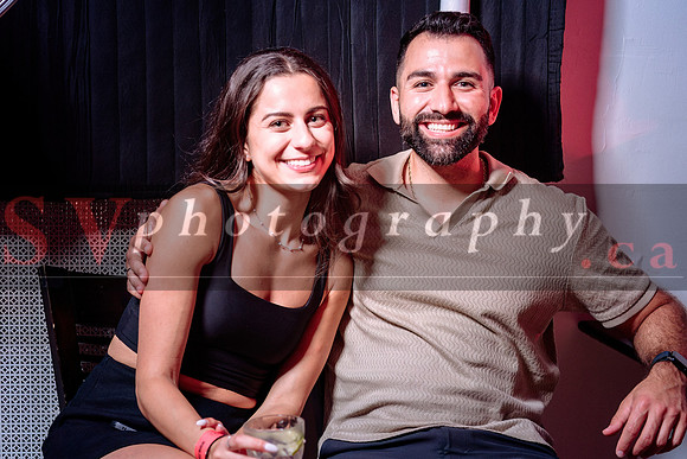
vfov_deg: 22.8
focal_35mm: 59
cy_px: 256
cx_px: 298
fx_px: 1134
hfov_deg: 33.6
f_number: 3.2
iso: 800
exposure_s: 1/50
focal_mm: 52
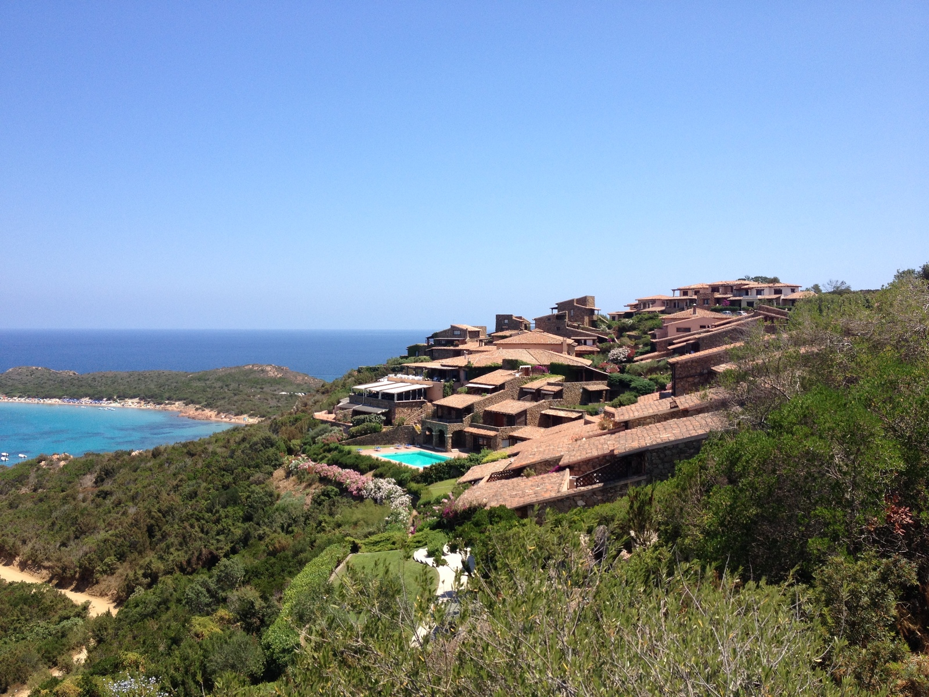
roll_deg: +0.0
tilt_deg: -4.1
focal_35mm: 35
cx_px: 464
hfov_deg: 52.6
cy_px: 348
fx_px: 939
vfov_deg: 40.7
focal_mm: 4.28
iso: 50
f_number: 2.4
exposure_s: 1/1381
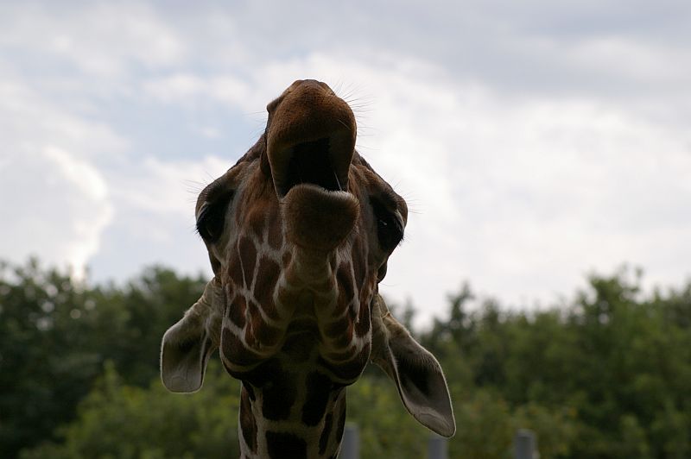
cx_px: 346
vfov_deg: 9.6
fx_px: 2733
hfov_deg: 14.4
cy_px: 230
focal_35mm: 142
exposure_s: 1/800
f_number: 7.1
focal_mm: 95
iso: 200
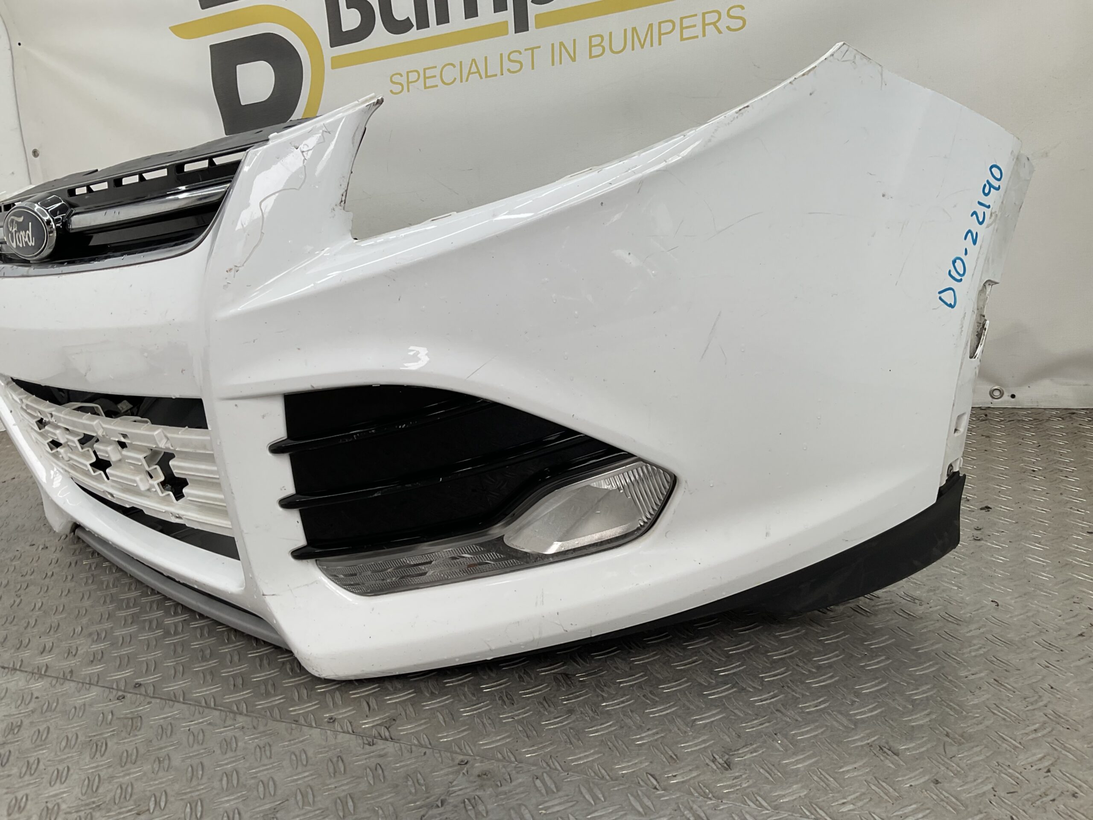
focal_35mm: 29
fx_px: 916
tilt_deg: -15.6
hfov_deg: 61.7
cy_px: 410
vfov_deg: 48.2
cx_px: 546
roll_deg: +4.7
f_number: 1.8
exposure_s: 1/154
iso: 16
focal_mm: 3
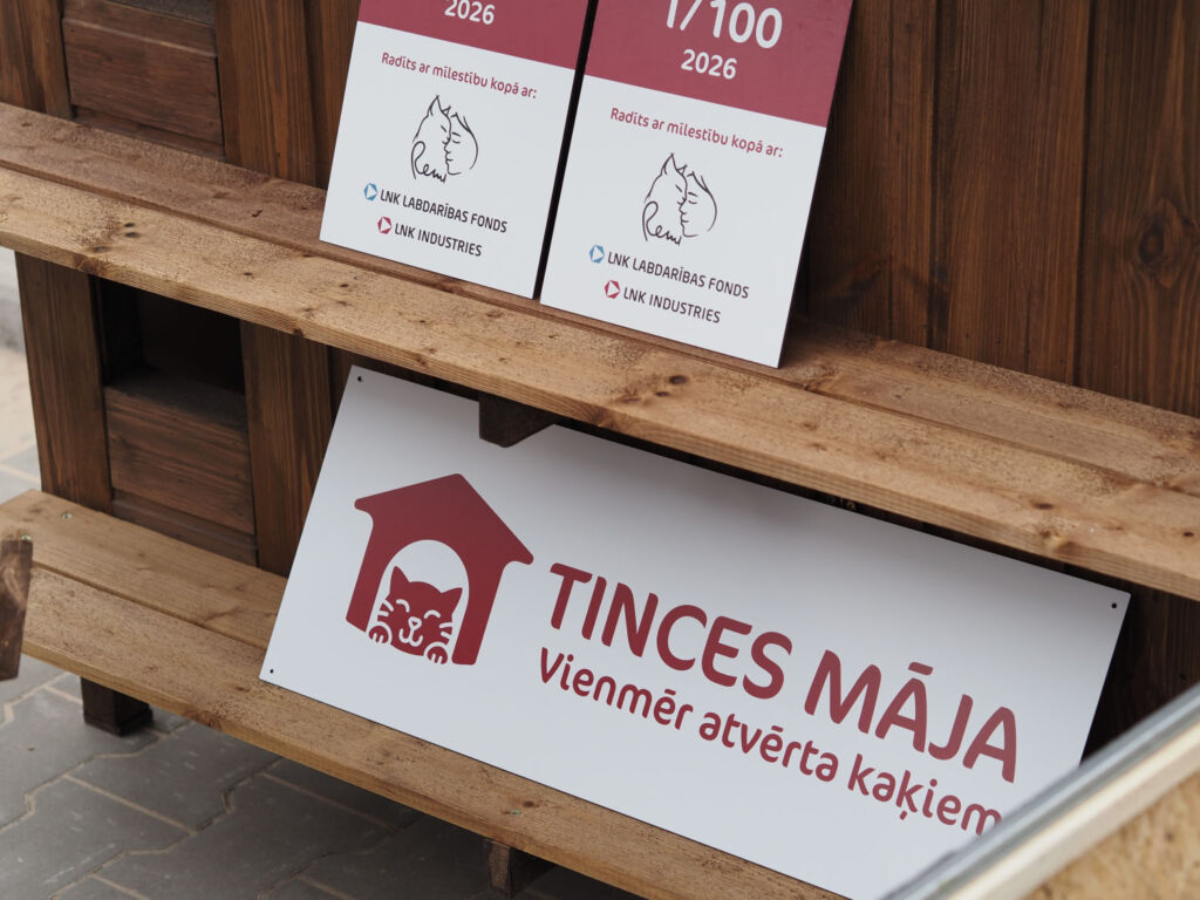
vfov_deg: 16.4
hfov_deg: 21.8
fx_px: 3120
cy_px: 450
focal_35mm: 90
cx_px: 600
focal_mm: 45
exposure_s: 1/400
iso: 200
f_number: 4
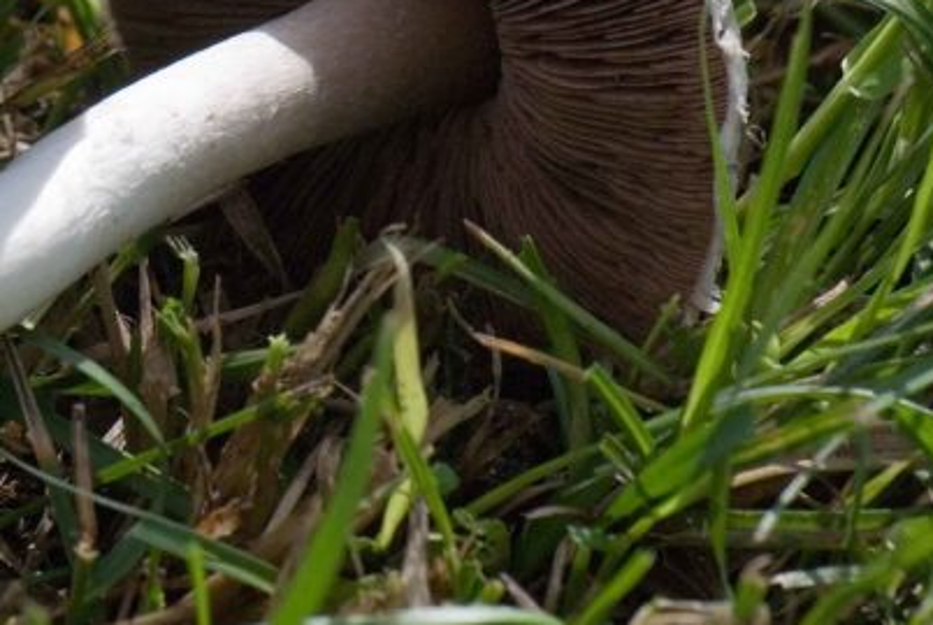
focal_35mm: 401
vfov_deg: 3.4
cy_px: -85
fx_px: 10411
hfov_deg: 5.1
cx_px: 0
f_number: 8
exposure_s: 1/1500
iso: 400
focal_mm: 105
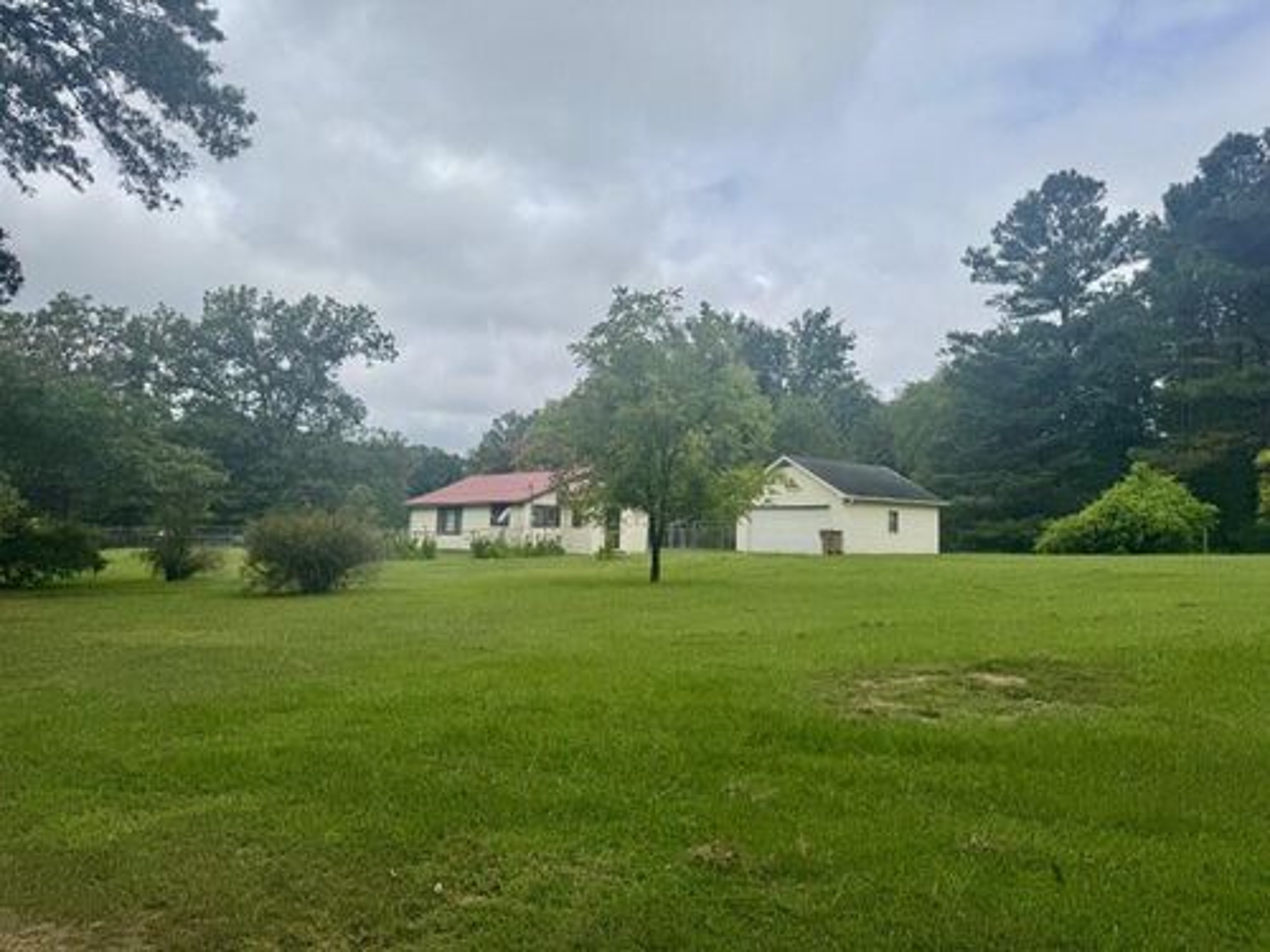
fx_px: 881
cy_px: 476
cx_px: 635
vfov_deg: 56.8
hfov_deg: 71.6
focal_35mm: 24
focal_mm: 6.76
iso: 80
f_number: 1.78
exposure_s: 1/7937
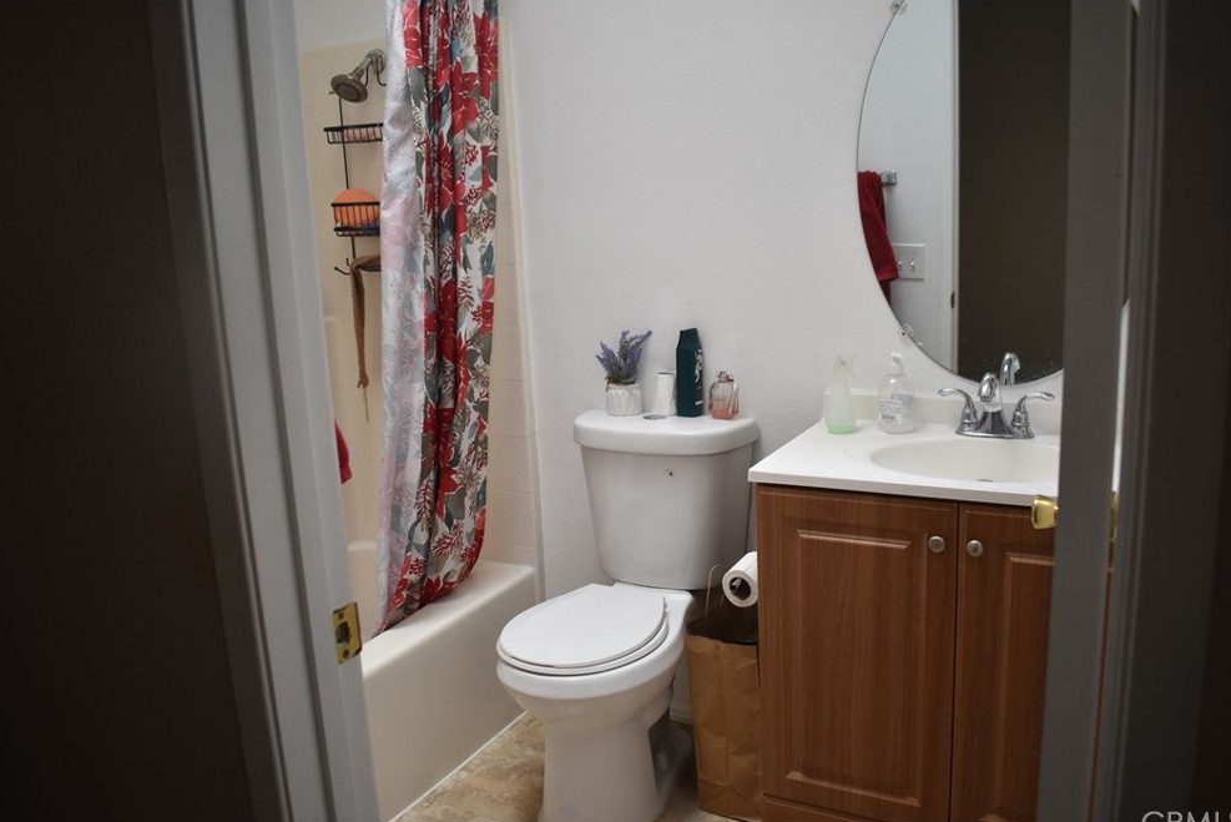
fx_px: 958
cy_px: 415
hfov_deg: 65.5
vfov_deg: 46.4
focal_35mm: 28
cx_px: 614
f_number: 4
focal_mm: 18
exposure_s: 1/60
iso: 400
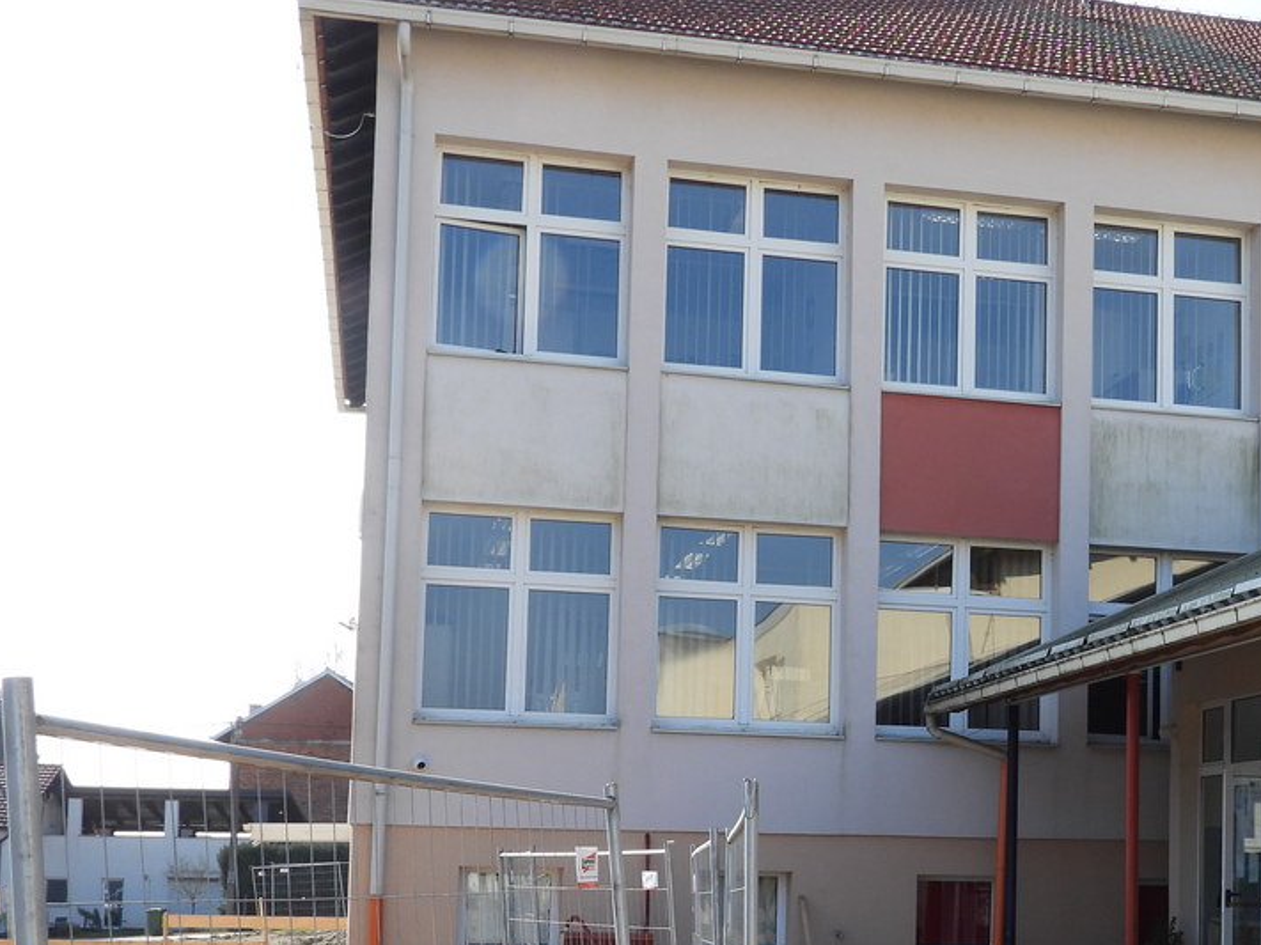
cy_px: 739
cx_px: 958
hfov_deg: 34.7
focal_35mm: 54
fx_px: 1967
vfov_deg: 26.6
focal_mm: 5.8
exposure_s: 1/640
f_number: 3.2
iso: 100
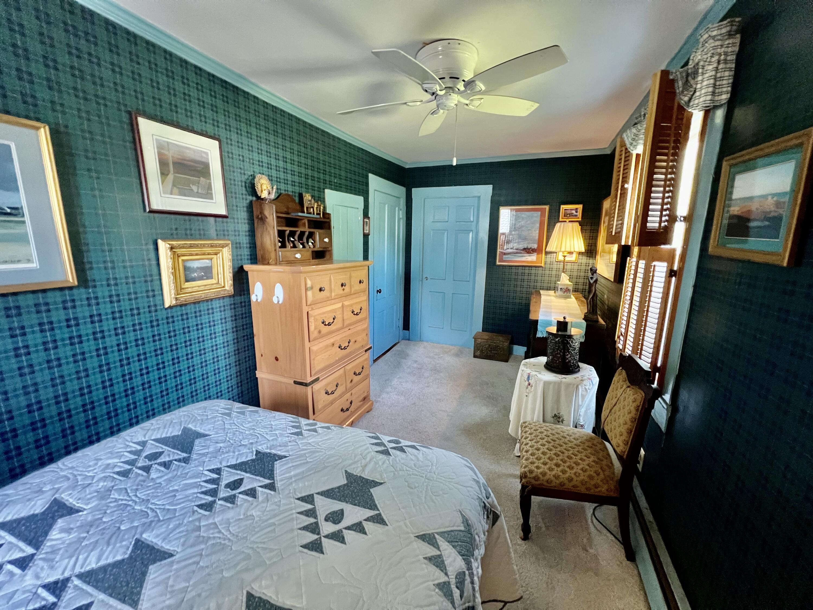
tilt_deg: -11.7
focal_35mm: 13
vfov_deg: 89.9
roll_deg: -0.3
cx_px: 406
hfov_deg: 106.2
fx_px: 305
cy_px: 305
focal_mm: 1.57
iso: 640
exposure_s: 1/60
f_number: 1.8
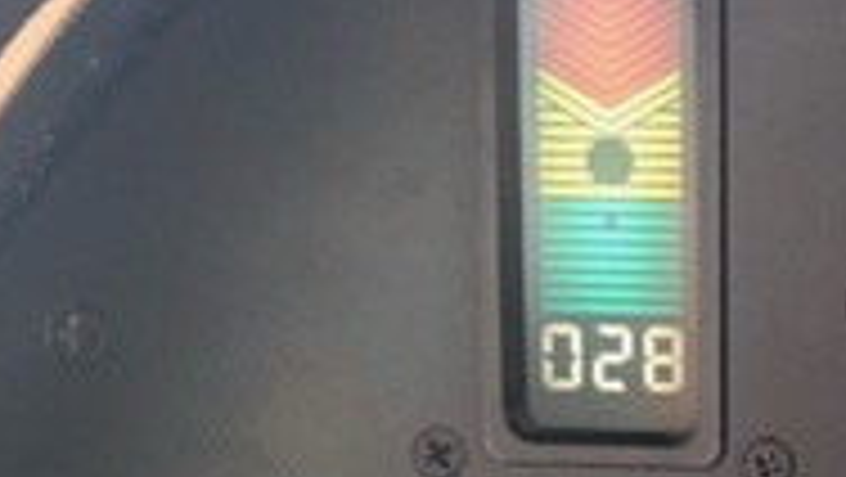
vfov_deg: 11.2
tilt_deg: -15.4
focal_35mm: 104
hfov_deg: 19.7
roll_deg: -2.3
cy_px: 706
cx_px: 918
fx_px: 2334
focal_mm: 3.99
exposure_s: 1/40
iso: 25
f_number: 1.8
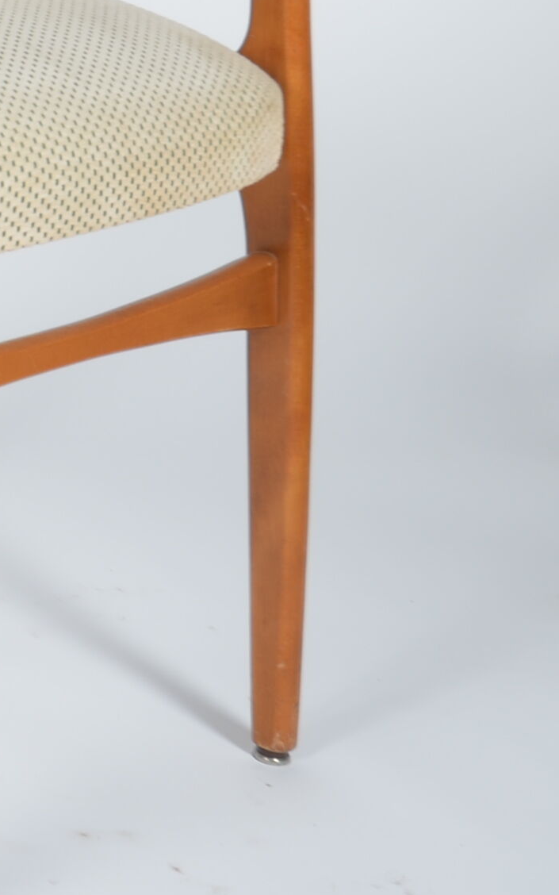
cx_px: -765
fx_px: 2925
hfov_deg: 9.7
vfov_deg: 17.1
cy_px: 54
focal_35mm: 120
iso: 100
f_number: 11
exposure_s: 1/125
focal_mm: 24
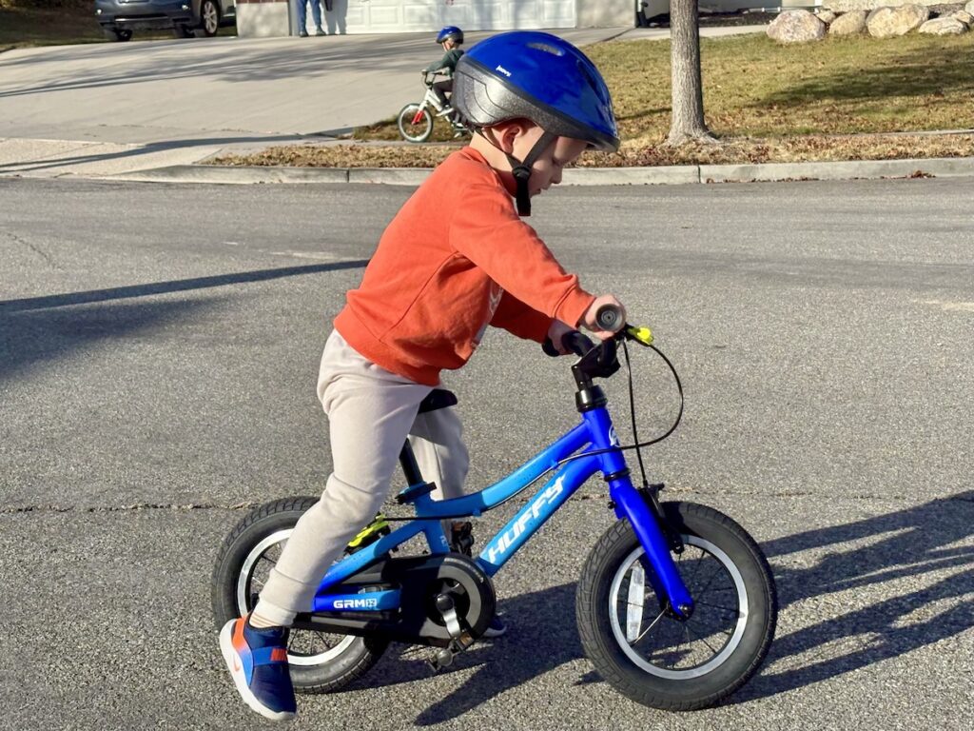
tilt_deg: -13.2
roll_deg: +2.0
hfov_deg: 36.8
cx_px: 487
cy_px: 366
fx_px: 1463
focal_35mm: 52
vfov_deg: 28.0
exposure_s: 1/1695
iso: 40
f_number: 1.6
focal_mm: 5.96
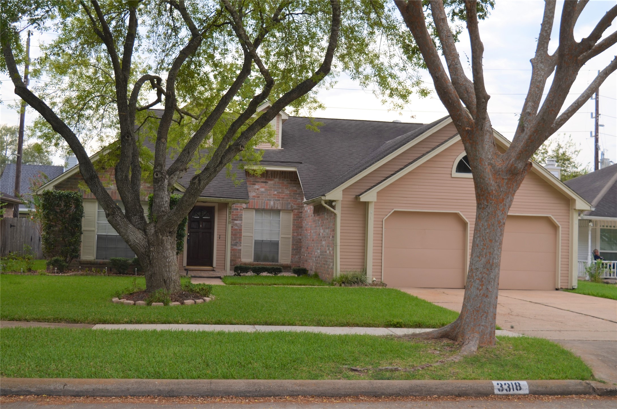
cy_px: 204
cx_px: 308
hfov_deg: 43.7
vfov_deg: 29.7
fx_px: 770
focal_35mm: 45
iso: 100
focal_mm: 30
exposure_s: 1/200
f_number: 5.6
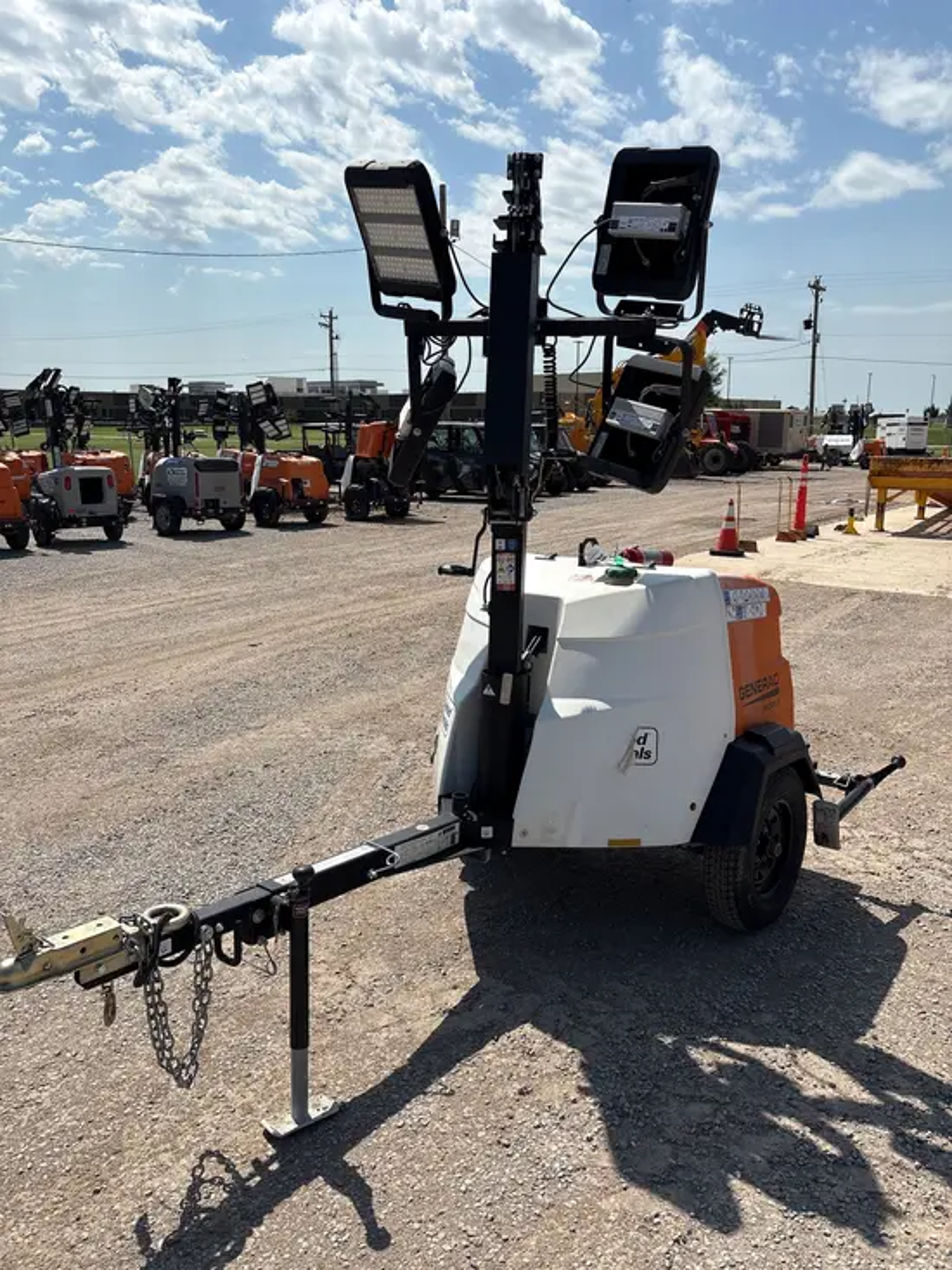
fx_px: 953
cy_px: 635
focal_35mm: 26
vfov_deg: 67.3
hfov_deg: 53.1
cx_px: 476
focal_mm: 5.96
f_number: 1.6
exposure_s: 1/6329
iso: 50
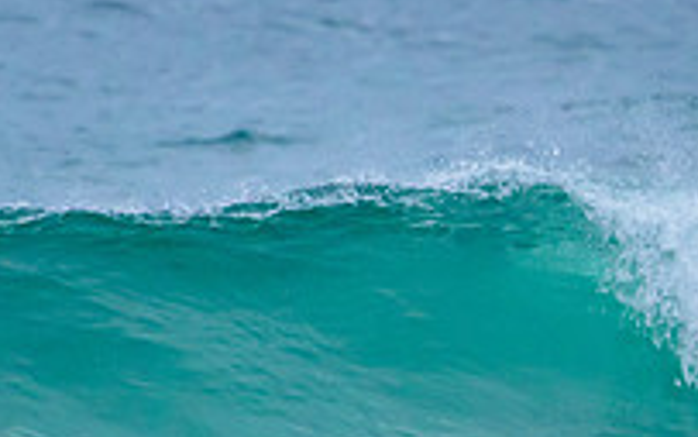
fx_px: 33908
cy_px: 419
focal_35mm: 1782
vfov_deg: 0.7
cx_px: 1012
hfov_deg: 1.2
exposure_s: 1/2000
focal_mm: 500
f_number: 5.6
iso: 1800
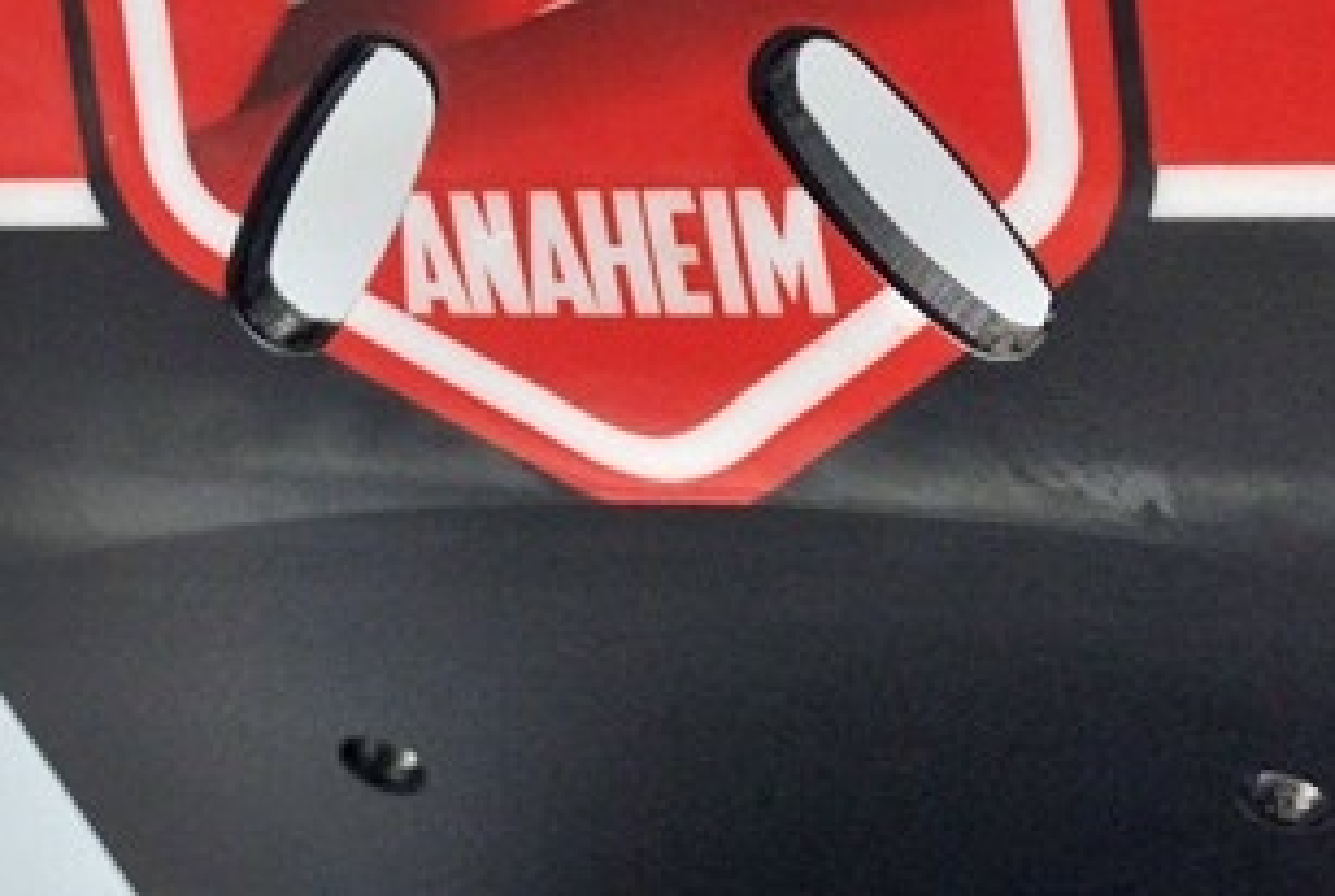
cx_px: 1009
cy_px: 24
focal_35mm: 160
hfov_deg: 12.8
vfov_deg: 8.6
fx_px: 5945
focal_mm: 32
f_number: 4.8
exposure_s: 1/100
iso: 400
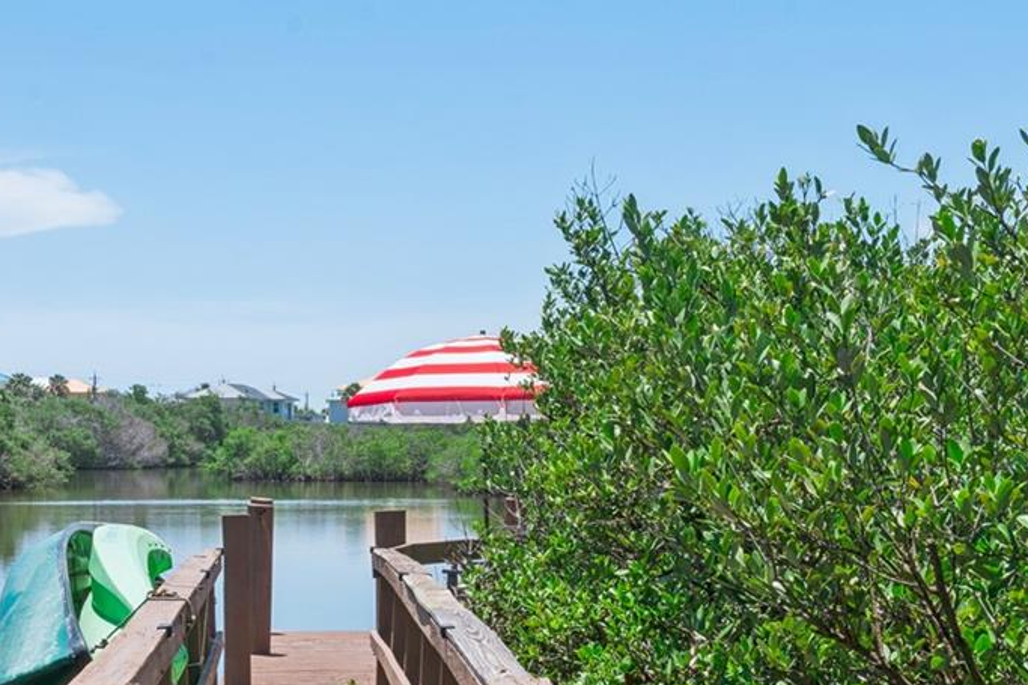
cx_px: 324
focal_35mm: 82
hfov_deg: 24.6
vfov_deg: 16.6
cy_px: 441
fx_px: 2341
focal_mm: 35
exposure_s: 1/50
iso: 100
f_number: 20
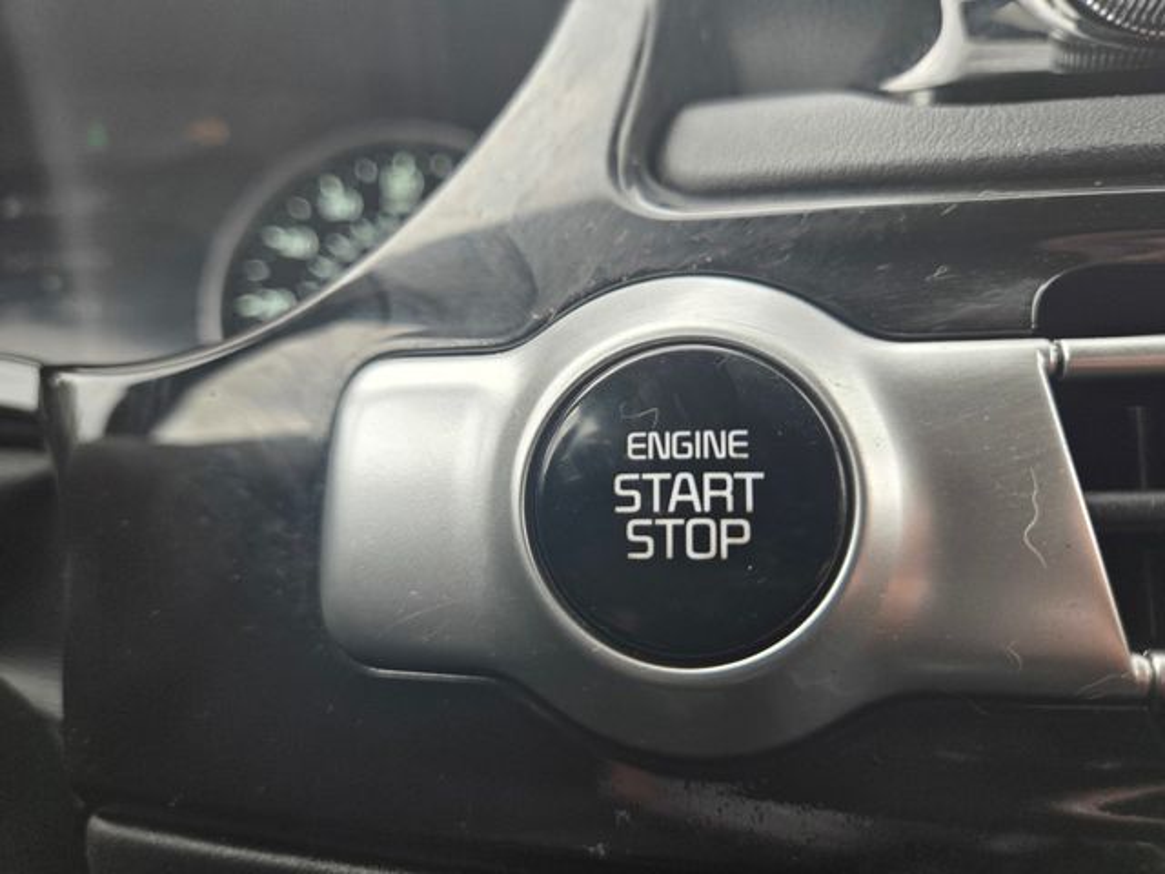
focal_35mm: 23
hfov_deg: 73.9
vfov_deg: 58.9
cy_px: 437
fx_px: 774
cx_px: 582
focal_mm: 5.4
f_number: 1.8
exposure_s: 1/180
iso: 80
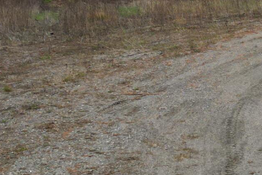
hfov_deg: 17.0
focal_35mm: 118
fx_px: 859
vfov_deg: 11.2
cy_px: -84
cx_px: 264
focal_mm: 6.72
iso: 140
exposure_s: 1/2500
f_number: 1.7
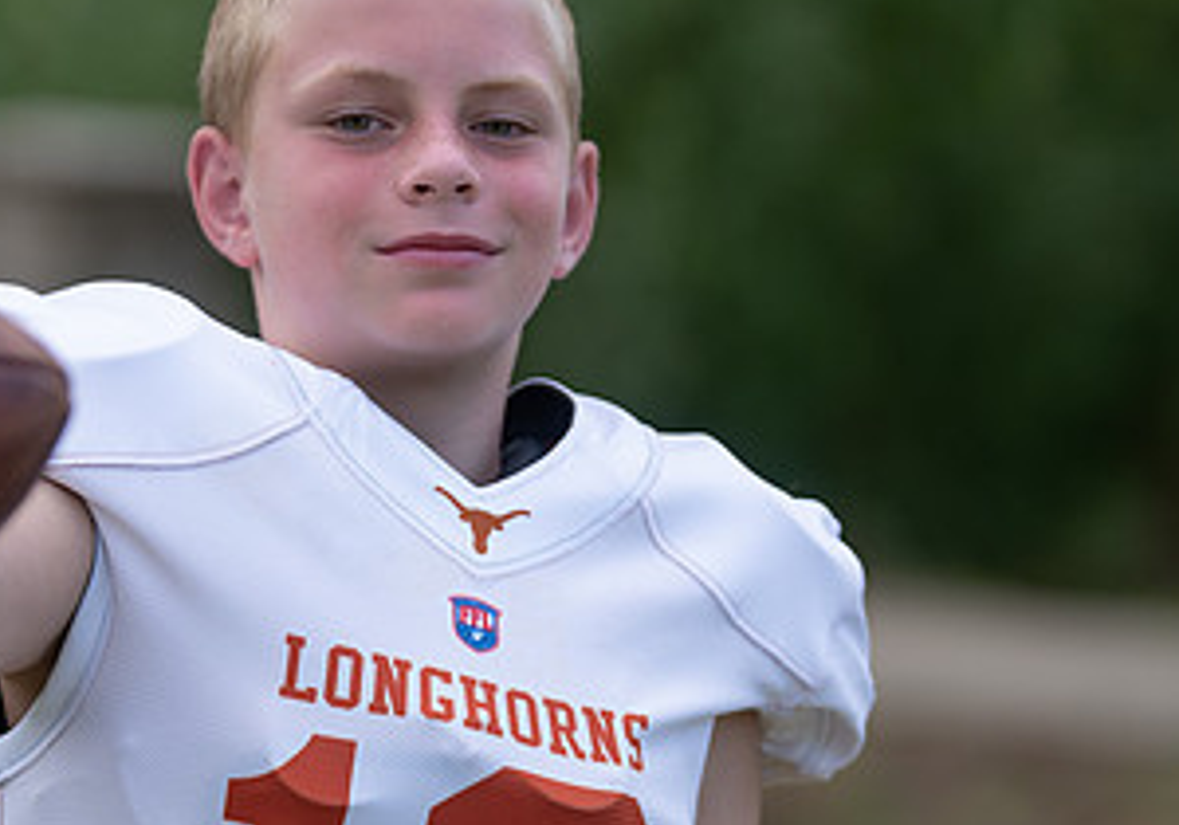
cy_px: 492
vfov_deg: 5.8
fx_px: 8149
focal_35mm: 245
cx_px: 373
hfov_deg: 8.3
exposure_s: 1/400
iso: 100
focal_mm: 121
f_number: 2.8
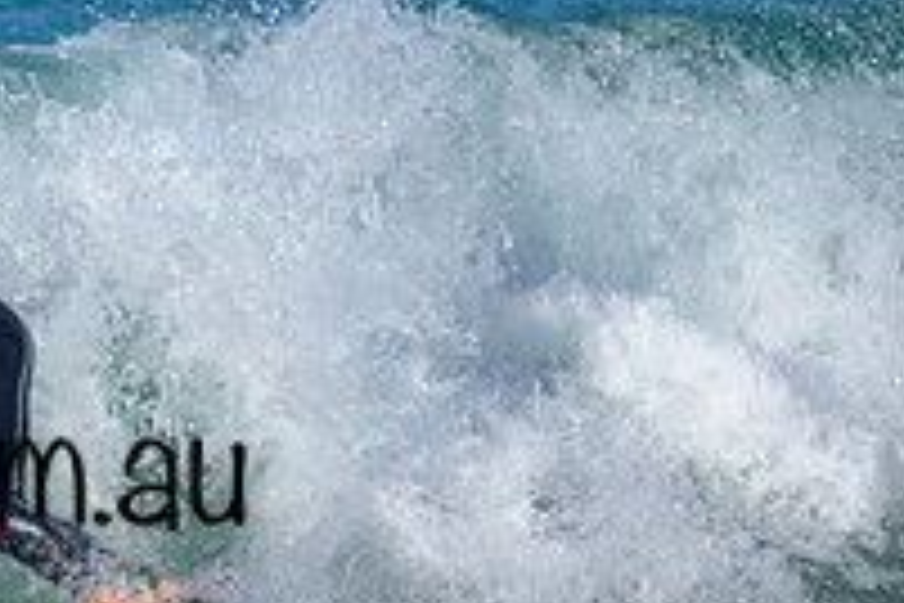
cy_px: 165
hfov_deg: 0.7
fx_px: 79470
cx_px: -50
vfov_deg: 0.4
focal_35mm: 3165
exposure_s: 1/2000
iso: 280
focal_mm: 800
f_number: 6.3
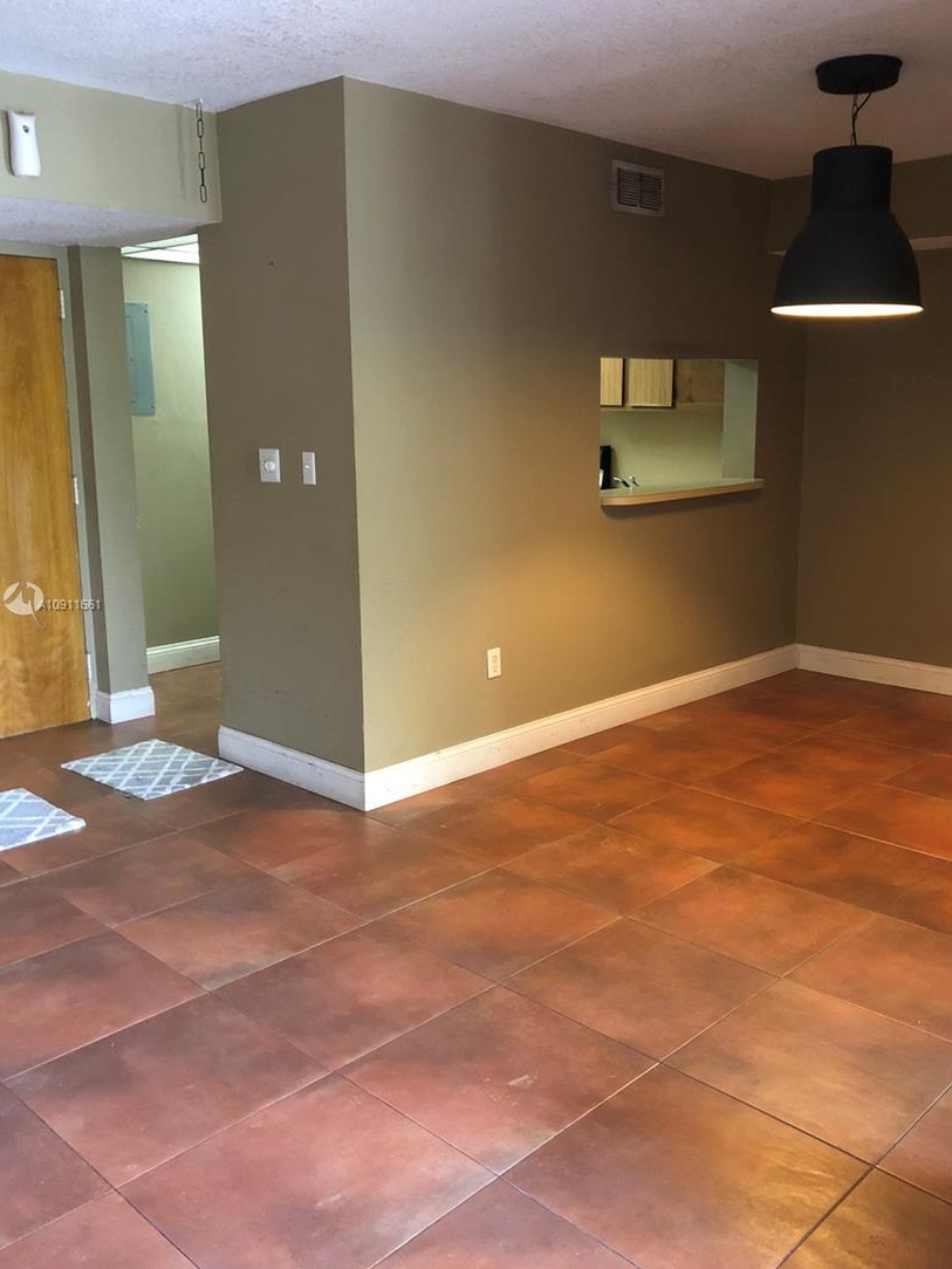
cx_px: 525
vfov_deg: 58.3
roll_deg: +1.0
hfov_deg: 45.4
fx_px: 1137
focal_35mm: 31
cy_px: 605
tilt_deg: -9.4
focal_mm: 3.99
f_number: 1.8
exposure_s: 1/6
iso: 100
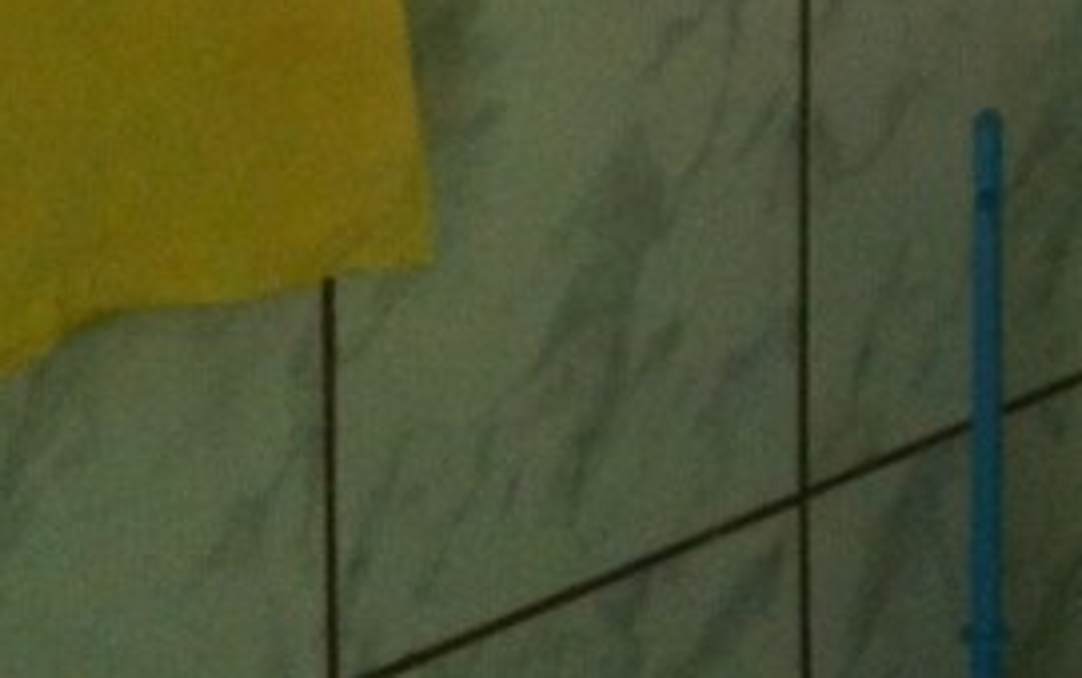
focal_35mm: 140
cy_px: -913
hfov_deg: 14.7
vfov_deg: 8.6
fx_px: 4133
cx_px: 1050
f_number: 2.8
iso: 160
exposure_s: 1/17
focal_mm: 3.85
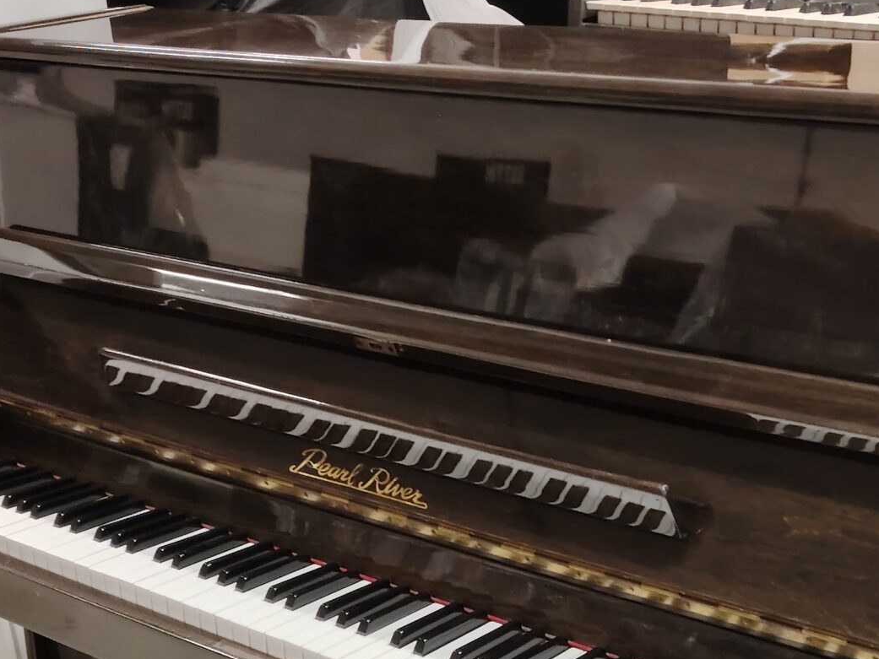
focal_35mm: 59
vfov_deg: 23.8
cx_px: 510
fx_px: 1498
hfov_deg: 32.6
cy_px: 650
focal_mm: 5.25
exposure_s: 1/25
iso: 1359
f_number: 1.75
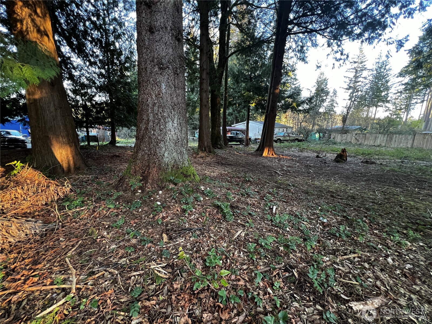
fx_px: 162
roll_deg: -1.6
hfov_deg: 106.2
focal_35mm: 13
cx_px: 216
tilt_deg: -11.4
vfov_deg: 89.9
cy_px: 162
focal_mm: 1.57
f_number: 1.8
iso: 250
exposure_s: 1/67
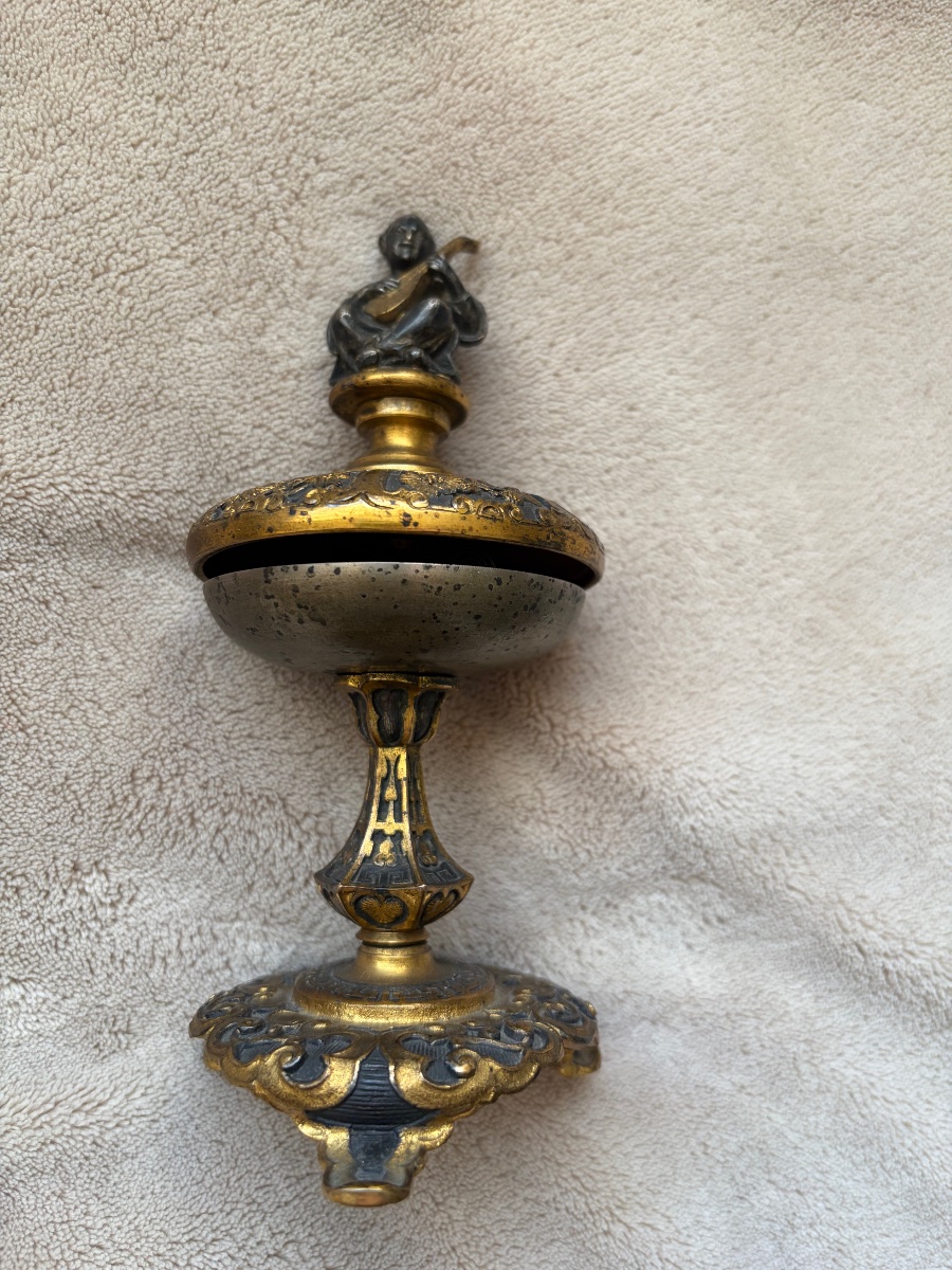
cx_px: 476
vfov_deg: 67.3
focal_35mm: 26
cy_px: 635
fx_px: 953
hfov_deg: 53.1
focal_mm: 5.96
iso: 125
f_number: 1.6
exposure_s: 1/81
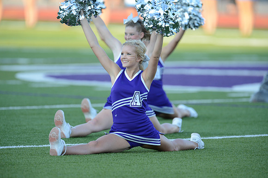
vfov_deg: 2.5
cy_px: 89
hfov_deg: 3.8
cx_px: 134
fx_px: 4092
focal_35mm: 550
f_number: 4
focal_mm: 550
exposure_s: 1/1000
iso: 800
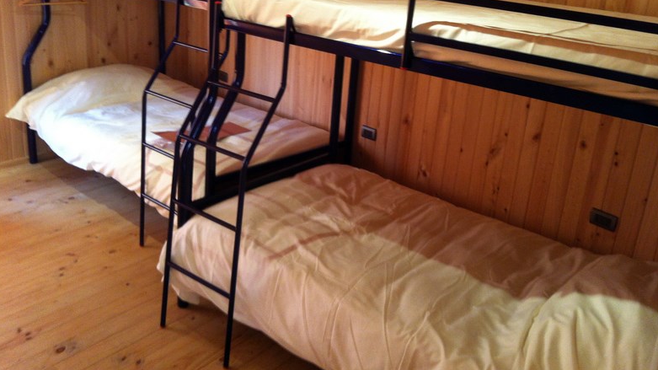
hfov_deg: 51.6
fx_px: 680
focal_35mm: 39
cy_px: 137
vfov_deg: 30.3
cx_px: 329
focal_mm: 3.85
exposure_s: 1/15
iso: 125
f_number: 2.8
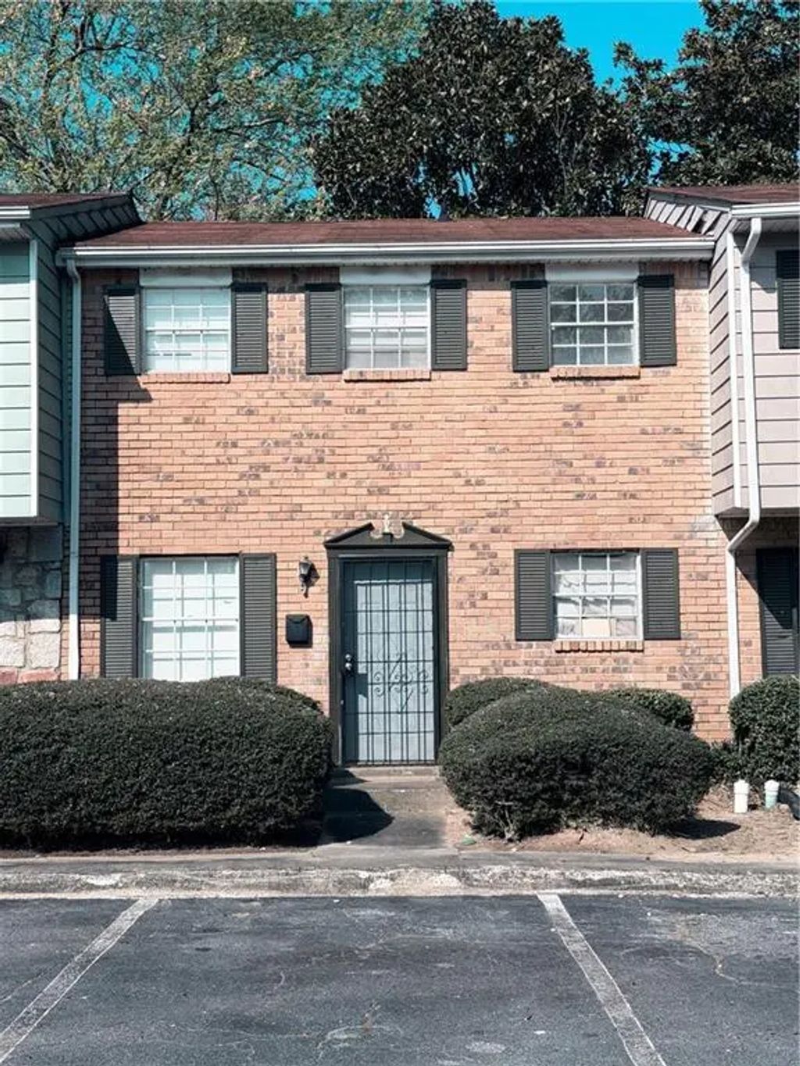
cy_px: 533
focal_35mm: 48
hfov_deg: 30.3
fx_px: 1479
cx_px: 400
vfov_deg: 39.7
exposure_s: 1/4329
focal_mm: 6.76
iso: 64
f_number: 1.78
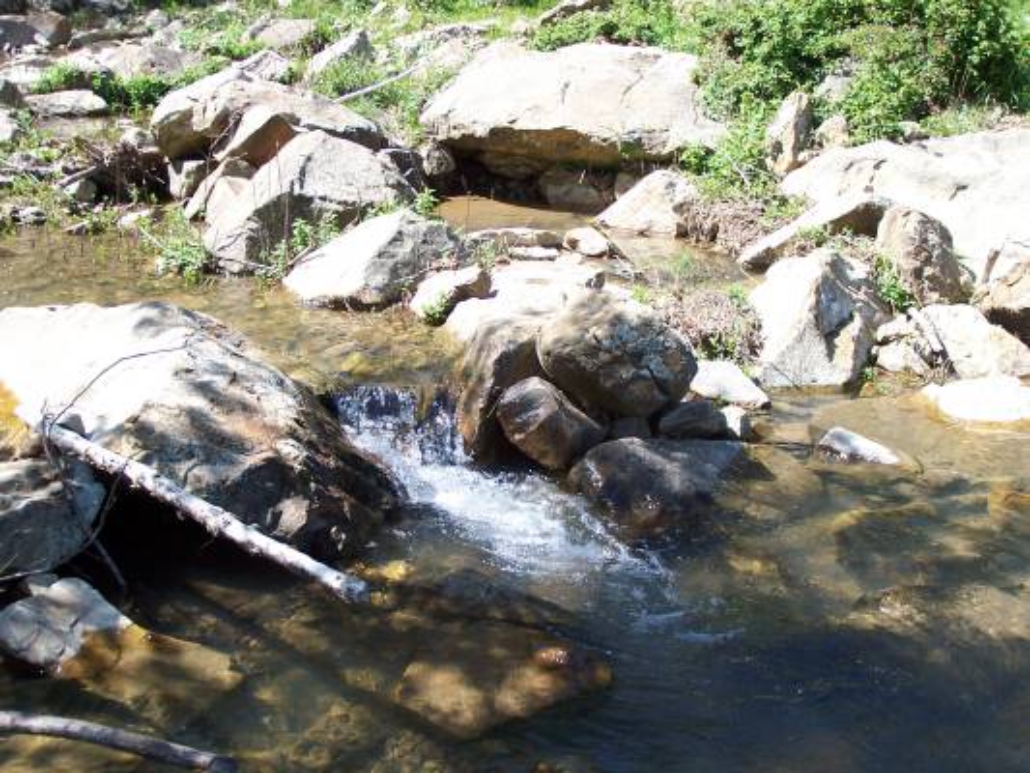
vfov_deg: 26.1
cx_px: 515
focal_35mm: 56
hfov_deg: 34.3
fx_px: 1667
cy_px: 386
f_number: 3.2
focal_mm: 9.3
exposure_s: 1/350
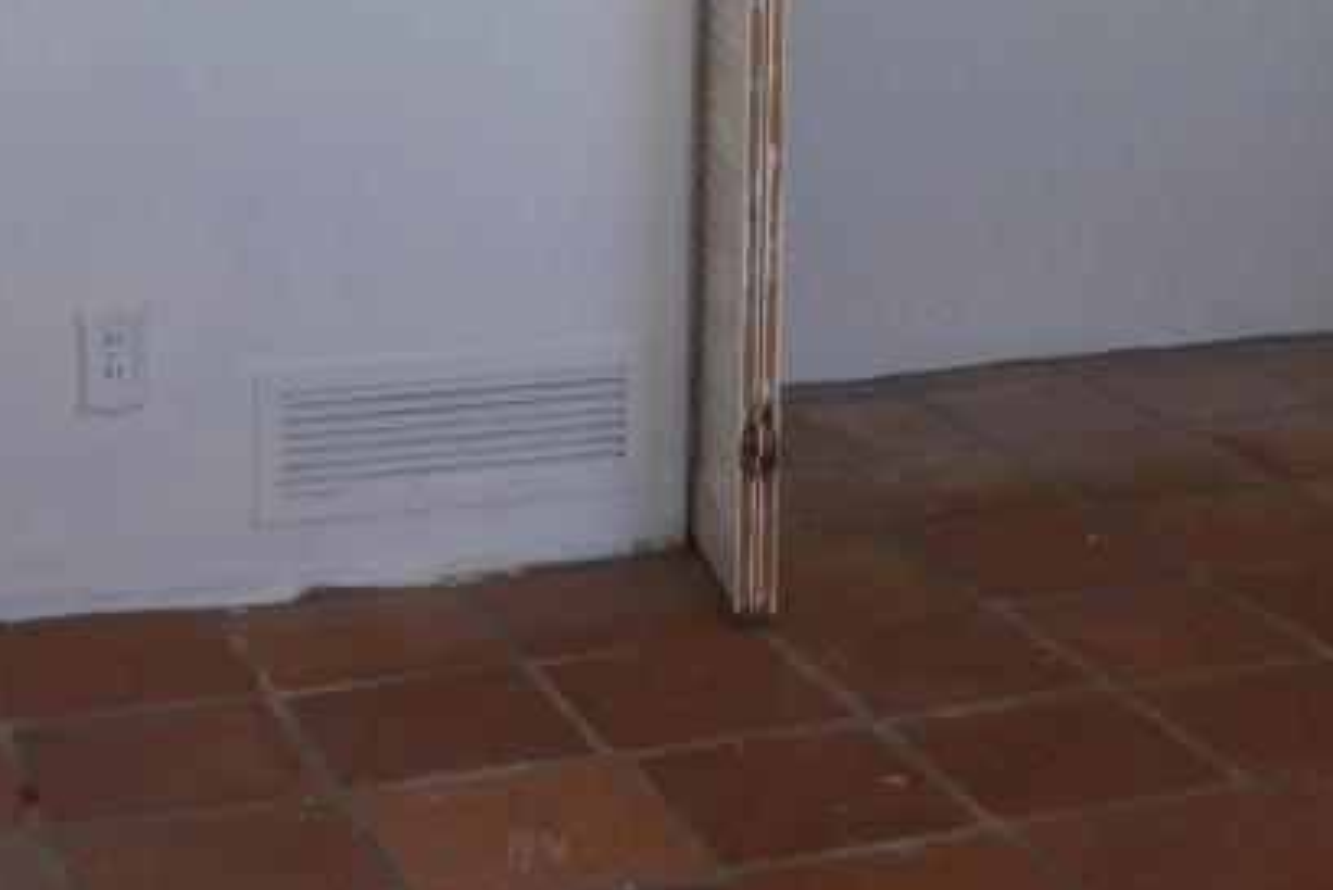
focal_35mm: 76
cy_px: -248
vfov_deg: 17.0
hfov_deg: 26.6
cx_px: 821
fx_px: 2815
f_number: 5.6
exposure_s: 1/125
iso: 400
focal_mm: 18
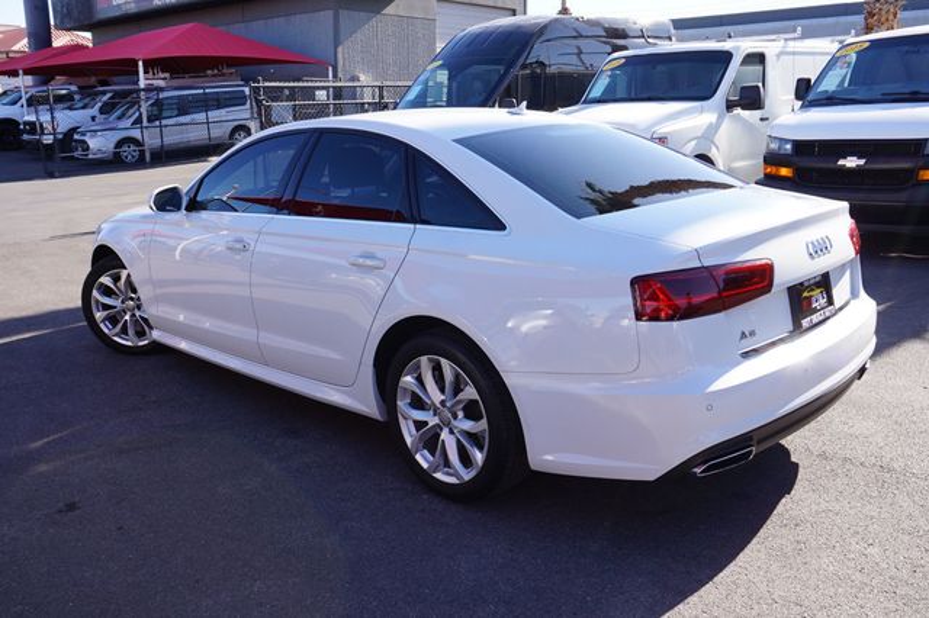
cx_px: 464
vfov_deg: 41.7
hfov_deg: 59.5
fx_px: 812
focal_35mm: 32
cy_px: 309
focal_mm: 21
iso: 100
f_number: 9
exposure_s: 1/80
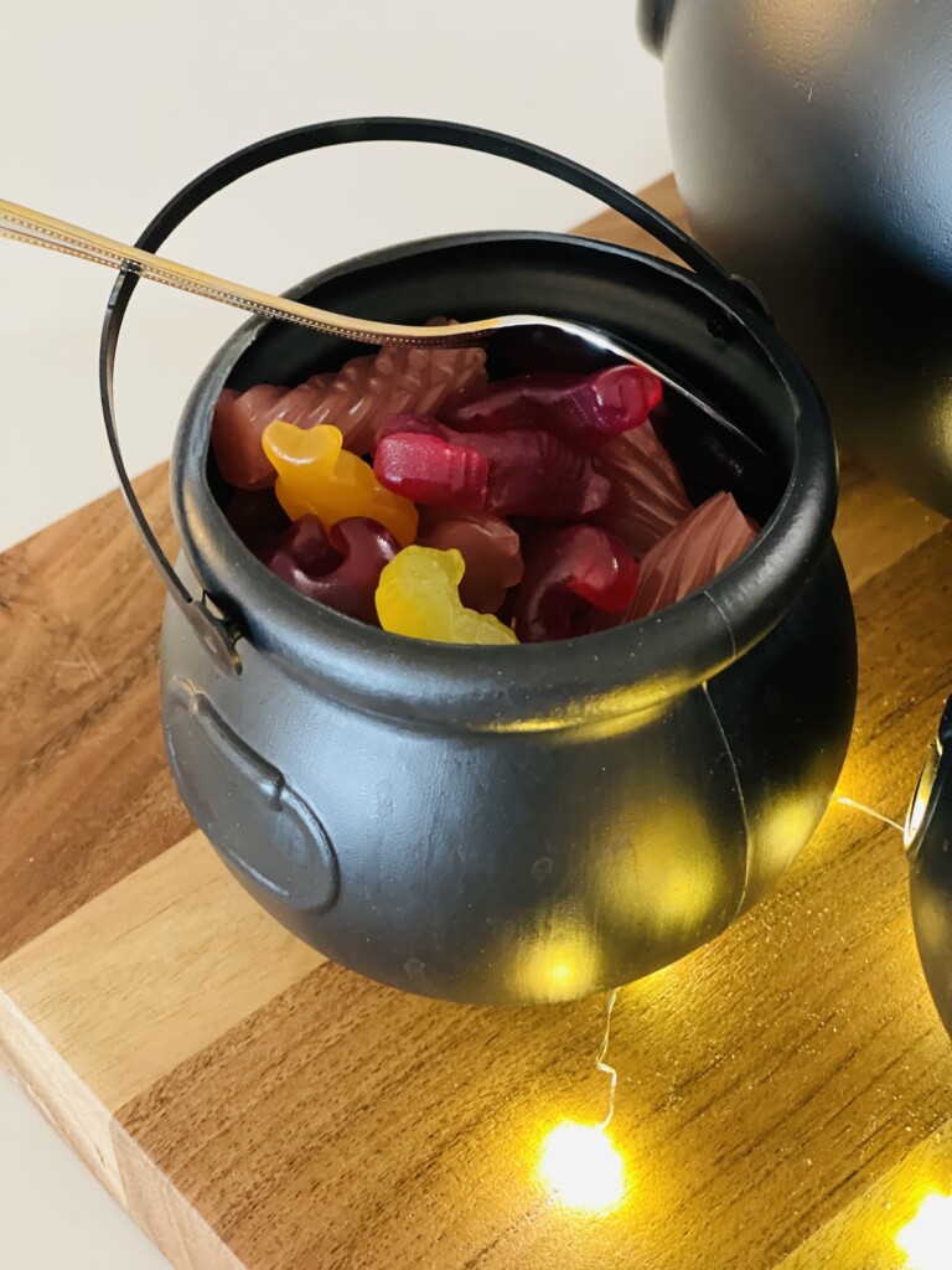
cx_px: 476
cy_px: 635
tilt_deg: -47.7
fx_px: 2347
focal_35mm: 64
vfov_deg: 30.3
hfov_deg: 22.9
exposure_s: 1/15
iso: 500
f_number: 2.2
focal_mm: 7.5
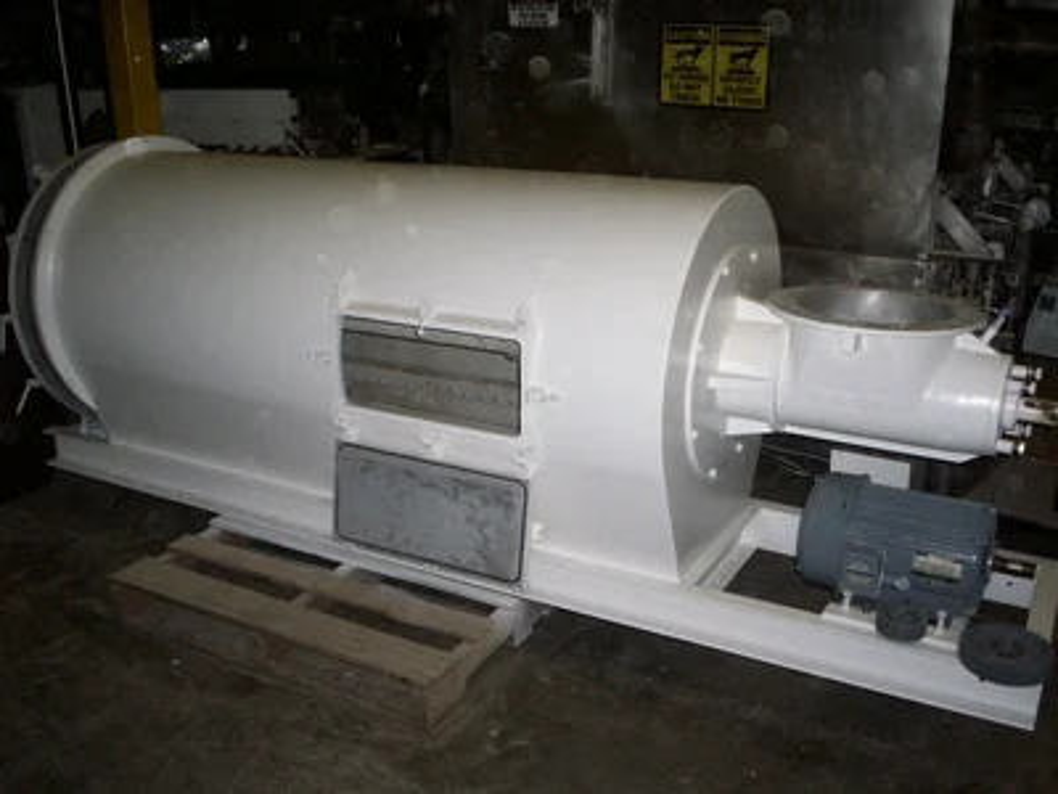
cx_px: 529
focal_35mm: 36
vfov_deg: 39.7
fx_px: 1100
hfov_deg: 51.4
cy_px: 397
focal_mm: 5.9
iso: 140
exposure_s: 1/64
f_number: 4.5
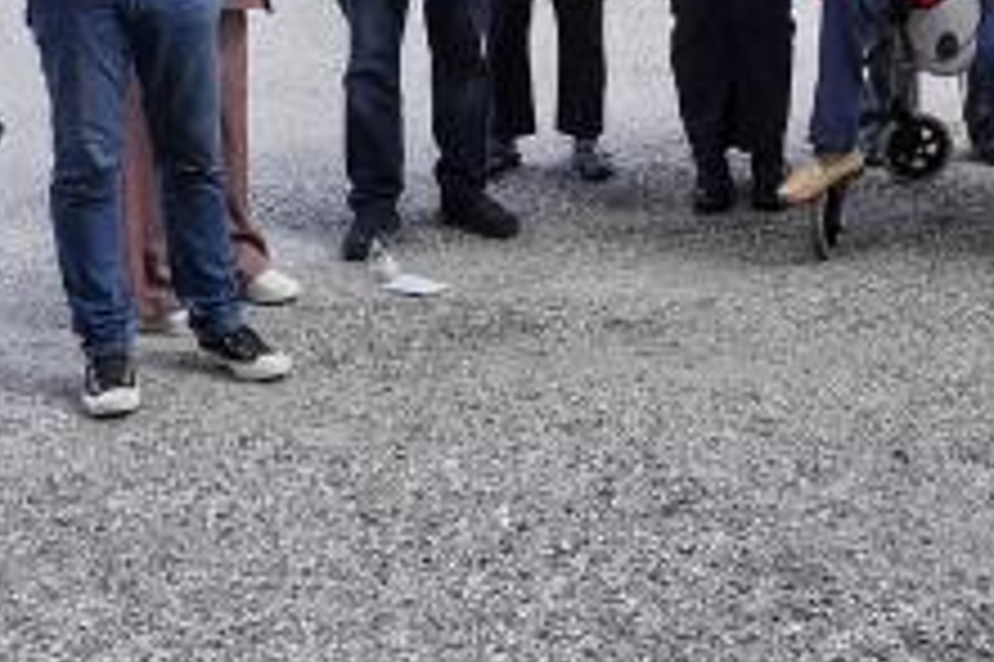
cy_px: 81
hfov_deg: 24.7
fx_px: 2262
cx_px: 643
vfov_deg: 16.4
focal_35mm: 82
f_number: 2.2
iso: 50
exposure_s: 1/492
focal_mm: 2.26
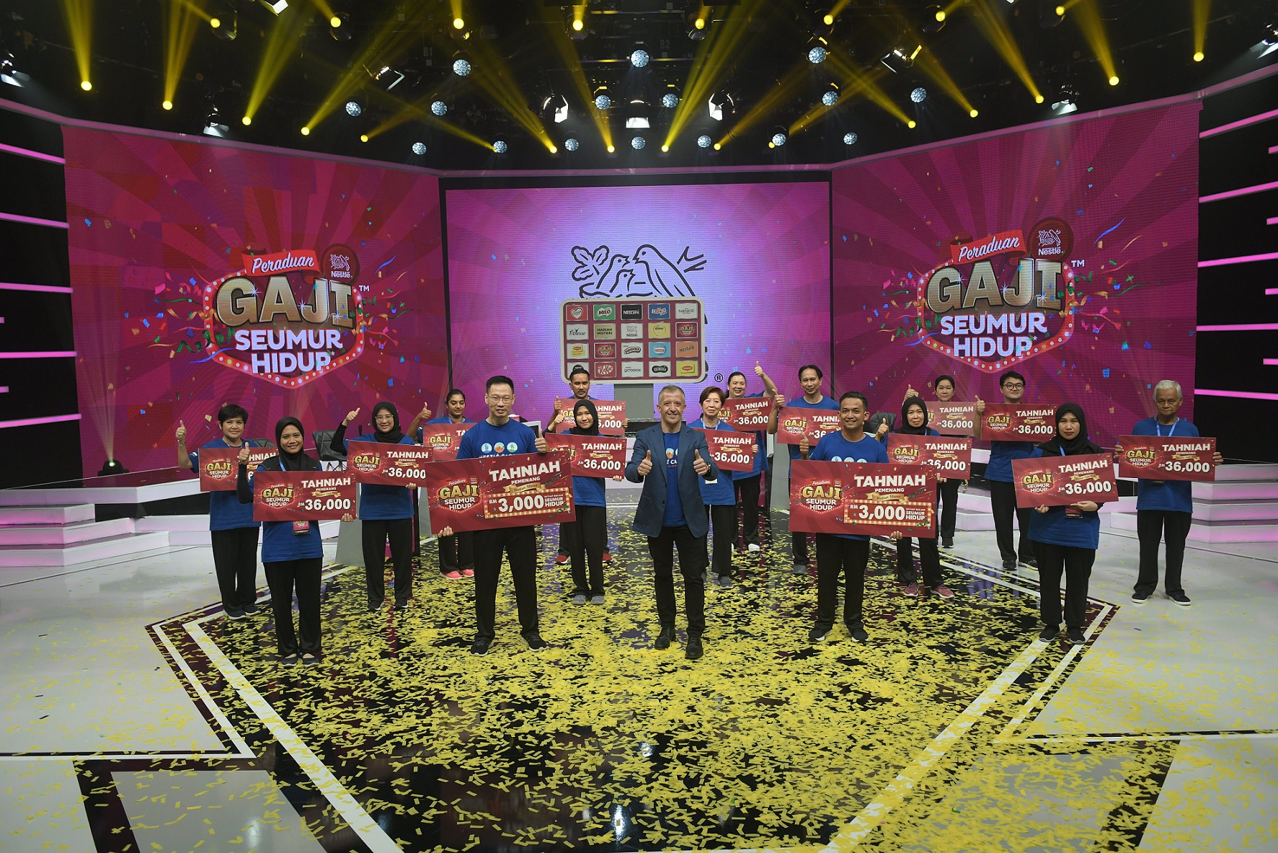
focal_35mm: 29
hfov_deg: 63.7
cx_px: 639
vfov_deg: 45.0
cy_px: 426
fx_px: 1030
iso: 1250
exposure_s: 1/160
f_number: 4.5
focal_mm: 29
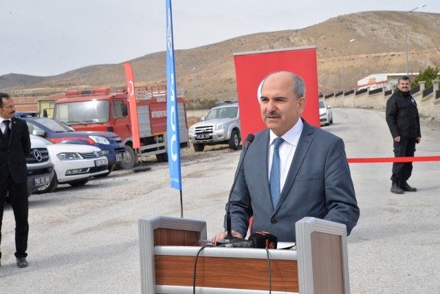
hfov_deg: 29.6
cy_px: 147
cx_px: 220
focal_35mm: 68
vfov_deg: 20.1
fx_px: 832
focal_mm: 68
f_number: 13
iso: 1250
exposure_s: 1/640
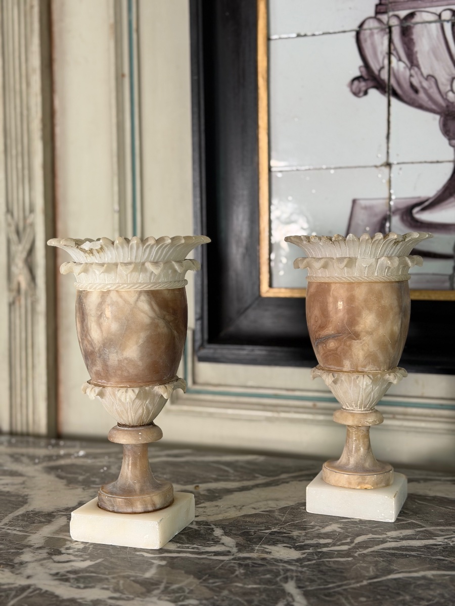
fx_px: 841
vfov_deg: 39.7
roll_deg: +0.1
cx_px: 228
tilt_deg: -2.6
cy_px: 303
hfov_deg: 30.3
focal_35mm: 48
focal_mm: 6.76
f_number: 1.78
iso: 64
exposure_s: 1/50
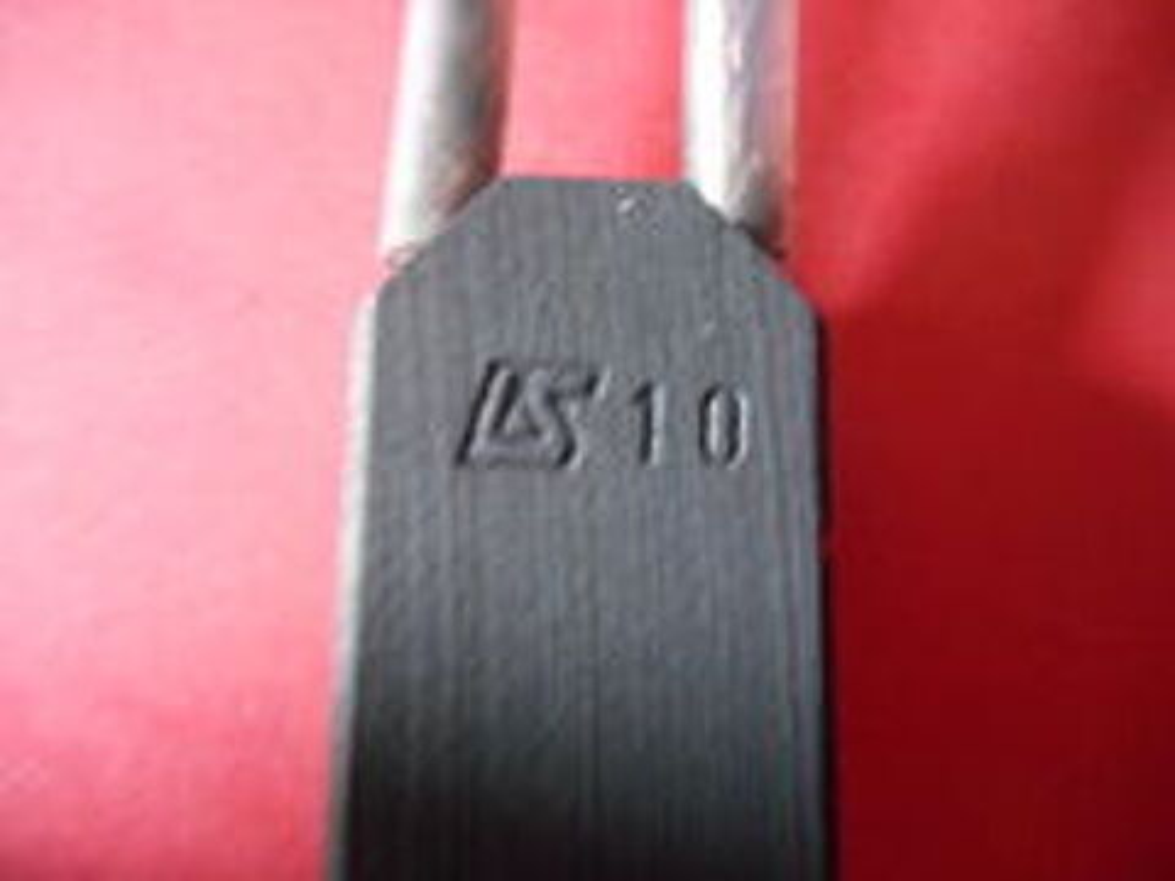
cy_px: 440
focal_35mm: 25
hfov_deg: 69.4
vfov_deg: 54.9
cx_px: 588
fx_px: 849
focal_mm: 4.5
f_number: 3.7
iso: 800
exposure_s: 1/2.5
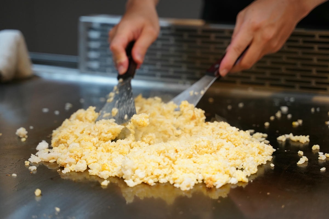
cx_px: 164
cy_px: 110
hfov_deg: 27.0
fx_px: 685
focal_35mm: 75
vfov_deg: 18.2
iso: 1600
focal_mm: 75
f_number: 3.5
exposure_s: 1/160
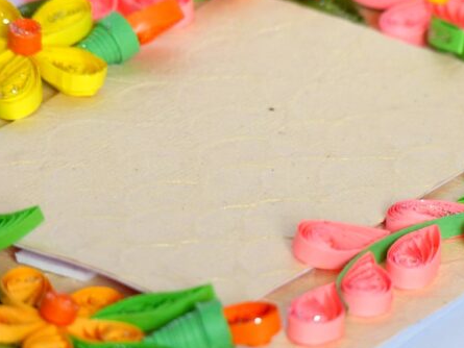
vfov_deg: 3.1
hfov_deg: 4.1
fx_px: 6489
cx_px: 187
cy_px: 153
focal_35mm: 484
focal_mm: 64.6
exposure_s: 1/125
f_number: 2.8
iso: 100
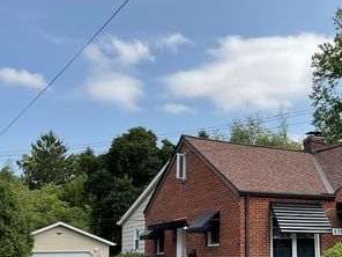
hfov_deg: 37.8
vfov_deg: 29.0
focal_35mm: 49
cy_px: 204
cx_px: 261
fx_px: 484
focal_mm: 3
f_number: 1.8
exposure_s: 1/1250
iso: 16
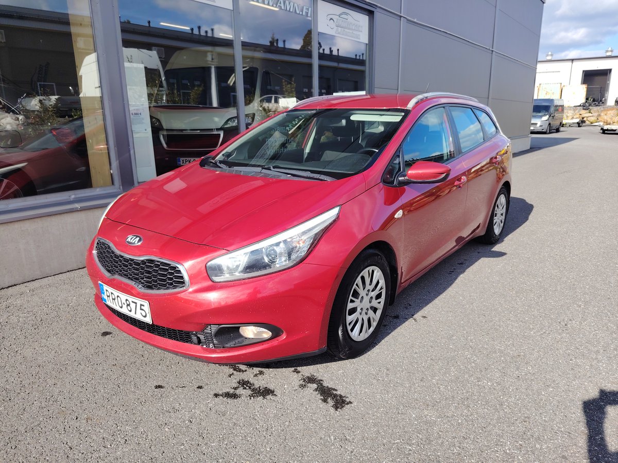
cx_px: 309
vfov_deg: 56.8
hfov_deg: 71.6
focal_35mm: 24
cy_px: 232
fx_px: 428
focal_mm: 5.25
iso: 100
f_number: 1.75
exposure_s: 1/485
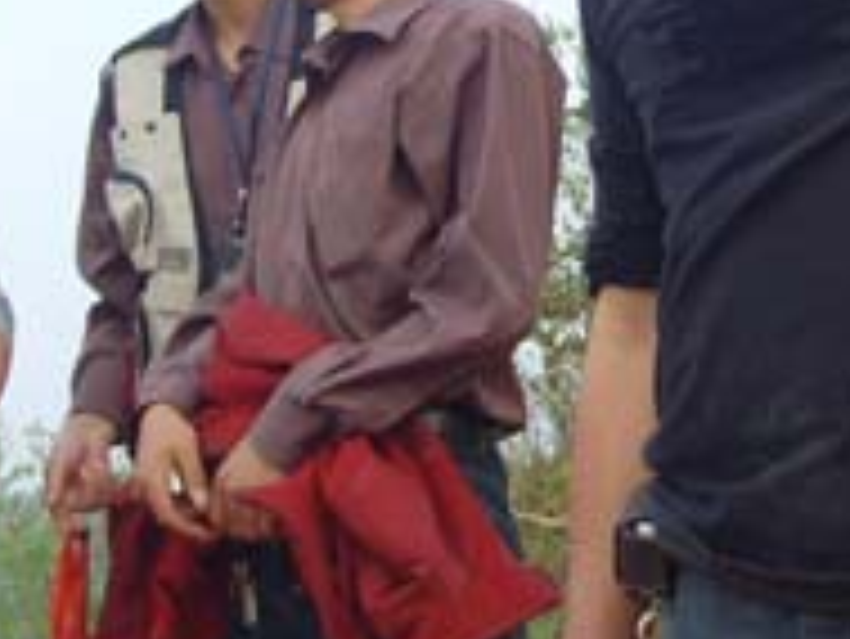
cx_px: 634
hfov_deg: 18.9
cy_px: 25
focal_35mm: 103
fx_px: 2531
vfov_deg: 14.2
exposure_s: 1/90
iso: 80
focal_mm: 6.6
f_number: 3.5
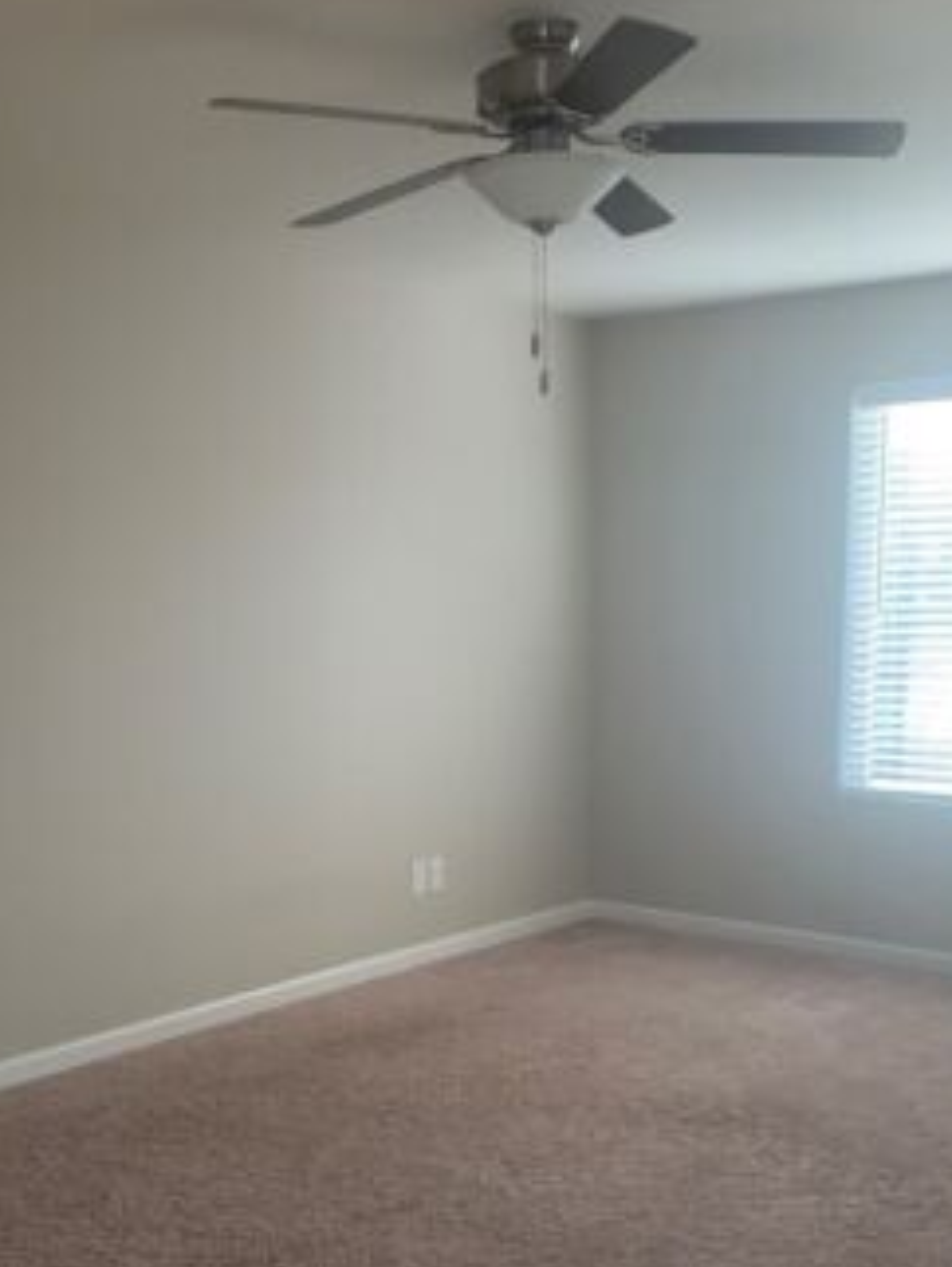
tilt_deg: -8.3
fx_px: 1575
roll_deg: +1.2
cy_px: 832
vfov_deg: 43.3
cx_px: 468
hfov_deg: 33.6
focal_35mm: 43
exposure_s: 1/121
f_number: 1.8
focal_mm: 4.25
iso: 64
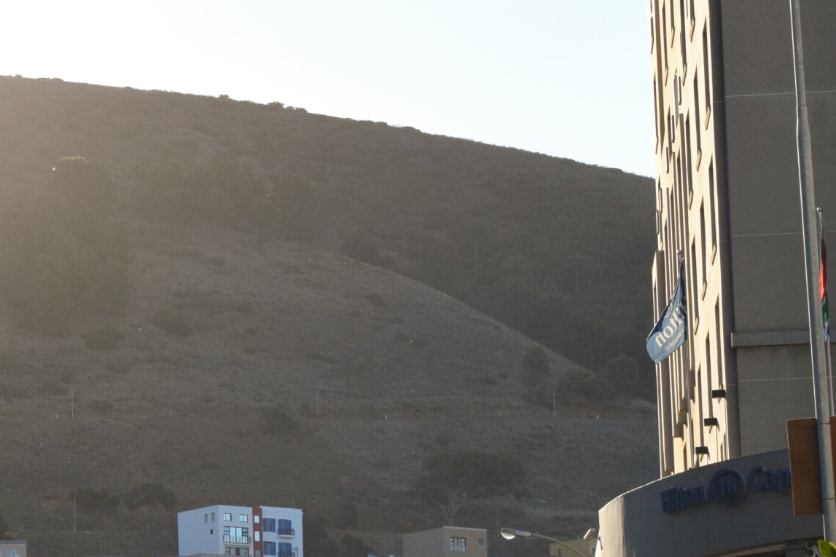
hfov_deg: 11.1
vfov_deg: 7.4
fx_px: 4276
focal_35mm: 184
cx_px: 218
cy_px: 471
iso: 800
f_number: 11
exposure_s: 1/800
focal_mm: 55
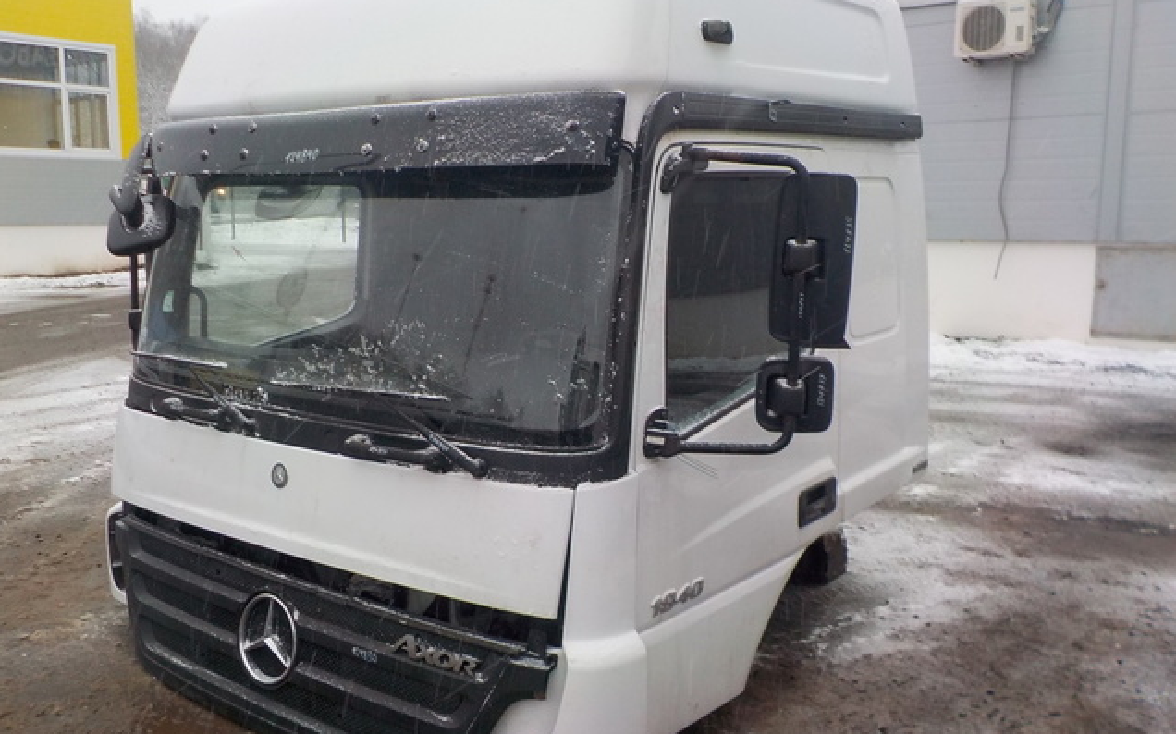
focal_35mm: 32
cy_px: 359
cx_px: 588
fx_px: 1025
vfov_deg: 39.4
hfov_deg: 59.7
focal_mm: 4.1
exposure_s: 1/30
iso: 180
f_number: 3.3
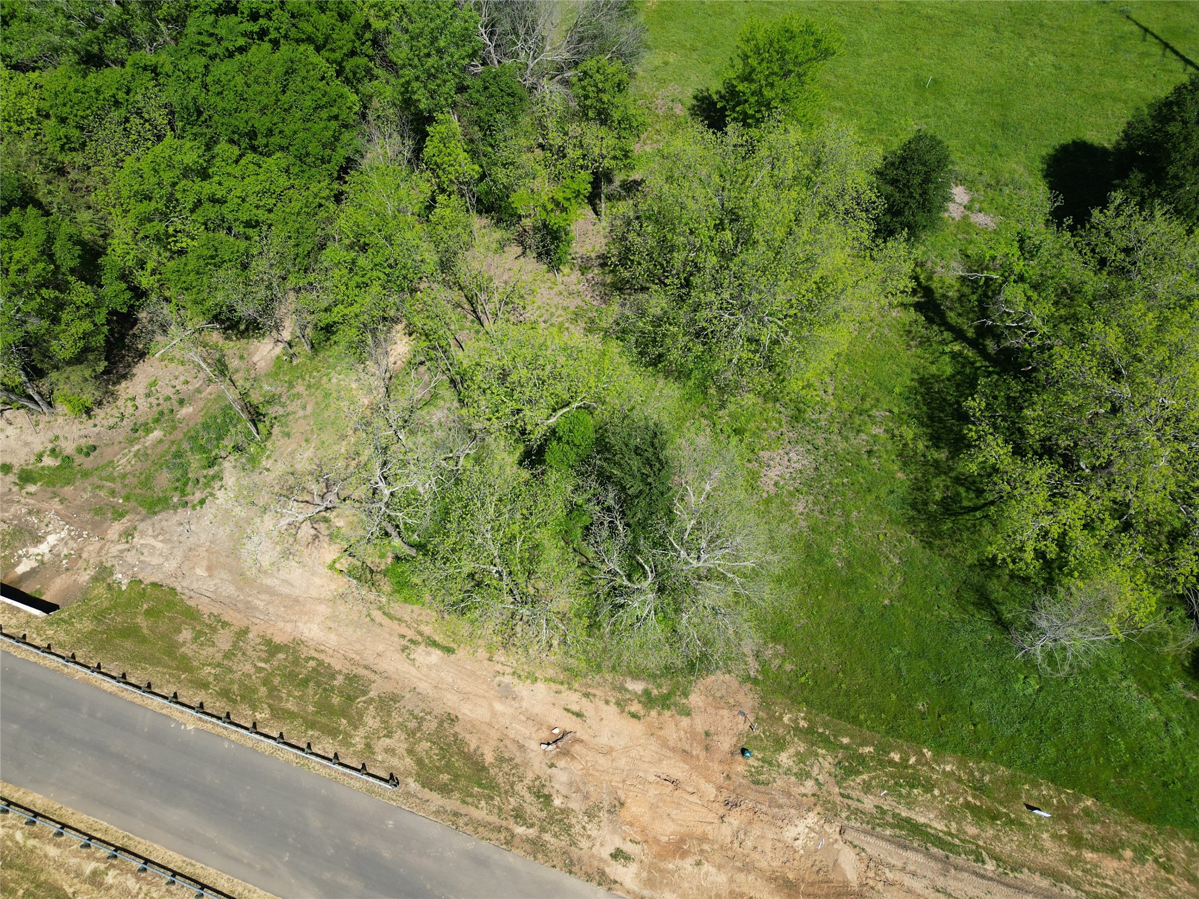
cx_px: 600
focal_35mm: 24
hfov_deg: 71.6
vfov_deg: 56.8
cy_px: 450
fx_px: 831
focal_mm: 6.72
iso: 100
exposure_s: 1/2000
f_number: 1.7
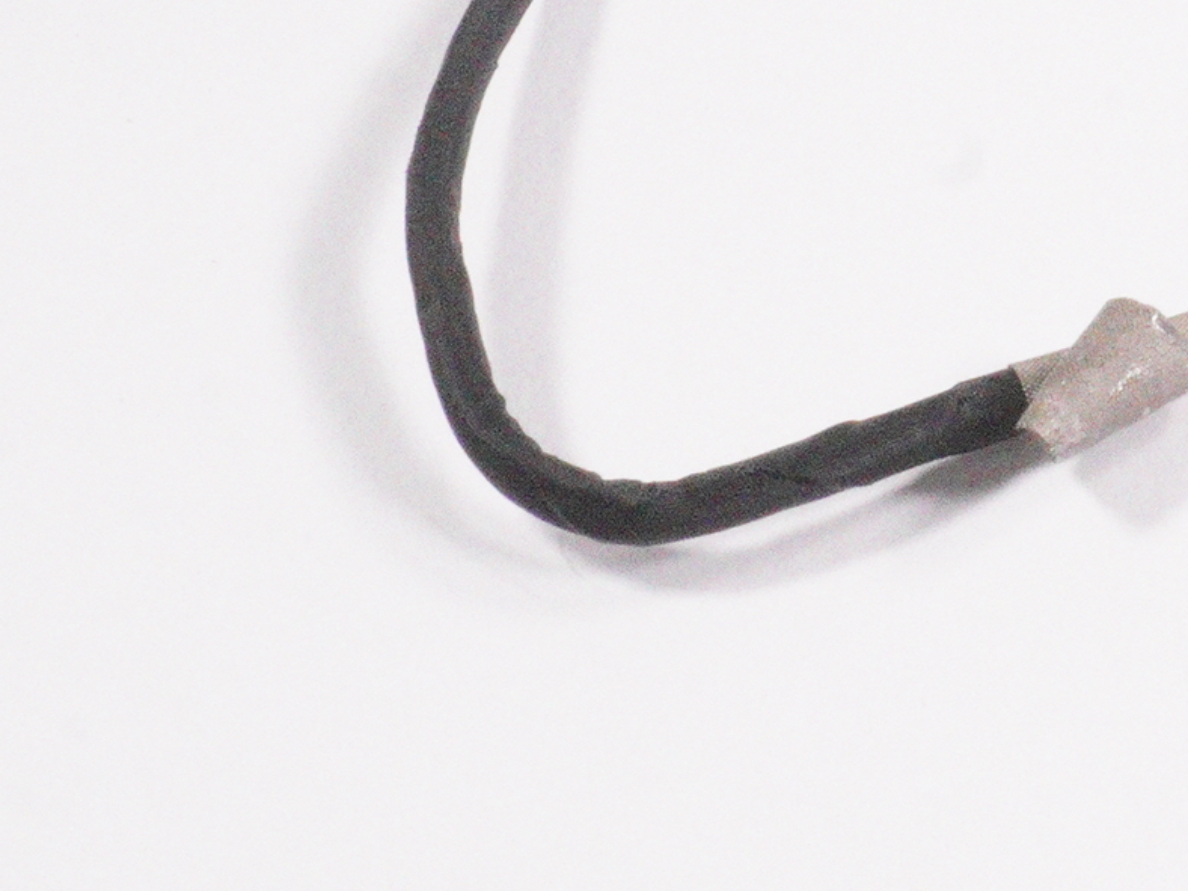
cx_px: 1304
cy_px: 89
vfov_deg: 10.3
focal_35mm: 143
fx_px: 4908
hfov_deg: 13.5
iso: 10000
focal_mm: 26
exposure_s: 1/250
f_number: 22
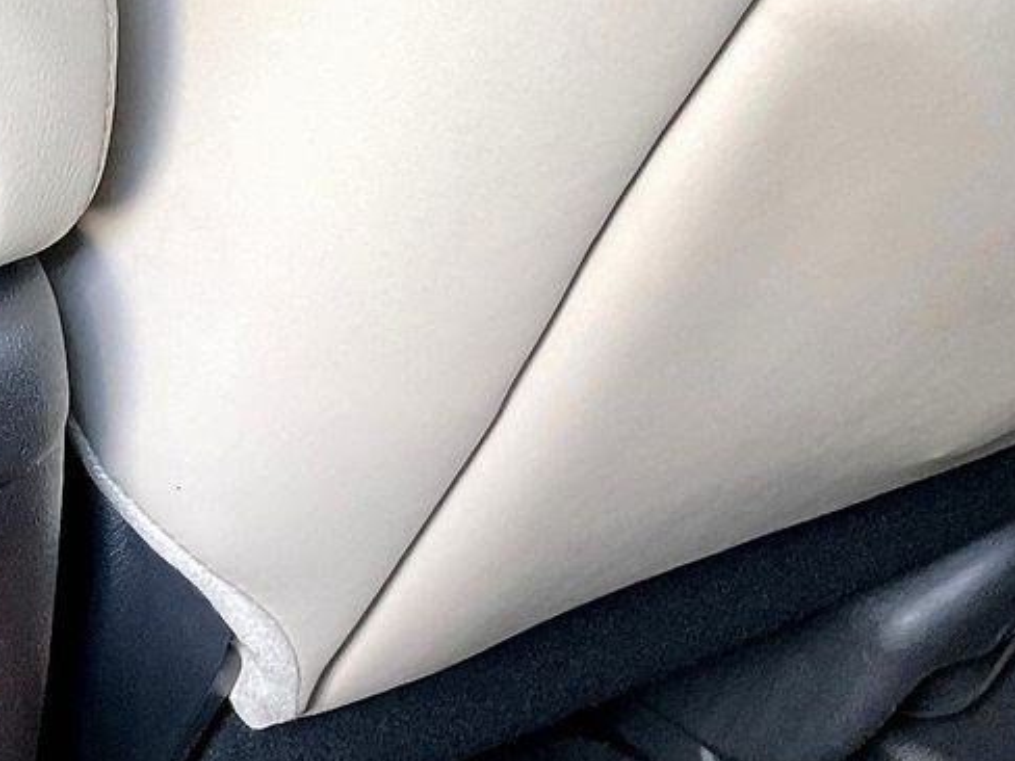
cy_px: 661
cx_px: -630
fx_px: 2786
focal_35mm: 95
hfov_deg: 17.8
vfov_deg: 15.4
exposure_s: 1/60
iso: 200
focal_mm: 3
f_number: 1.8
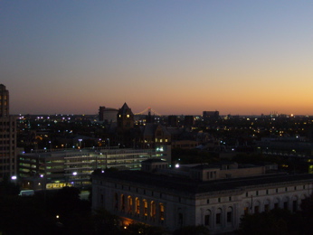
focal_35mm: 60
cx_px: 156
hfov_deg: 32.2
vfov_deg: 24.4
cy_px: 118
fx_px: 543
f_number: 3.6
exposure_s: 1/8
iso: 200
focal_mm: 9.9
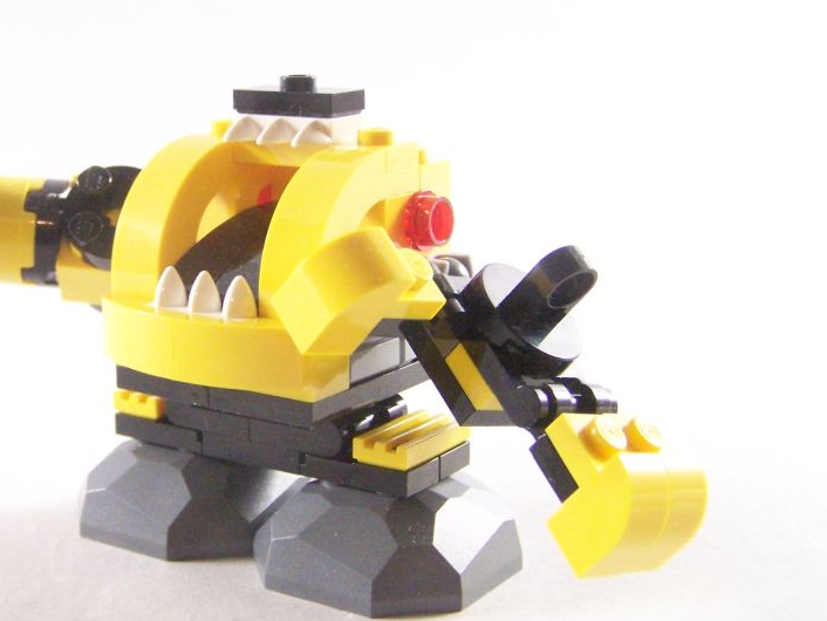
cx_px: 267
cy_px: 278
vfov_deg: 25.2
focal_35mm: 58
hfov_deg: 32.9
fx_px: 1386
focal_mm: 6.7
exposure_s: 1/60
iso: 400
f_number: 3.2
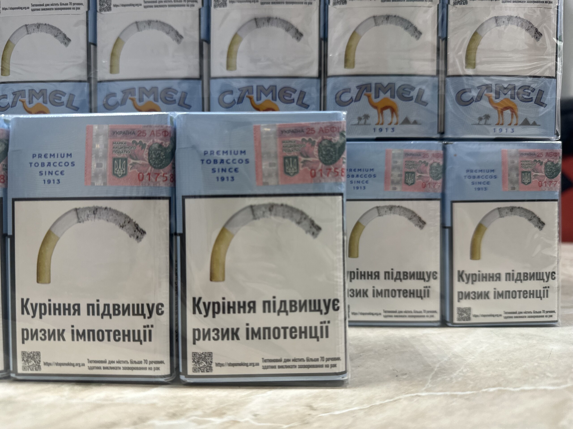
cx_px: 286
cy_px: 214
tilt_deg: -2.1
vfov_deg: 56.8
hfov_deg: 71.6
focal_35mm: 24
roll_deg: +0.3
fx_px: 397
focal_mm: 6.86
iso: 250
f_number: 1.78
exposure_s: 1/99
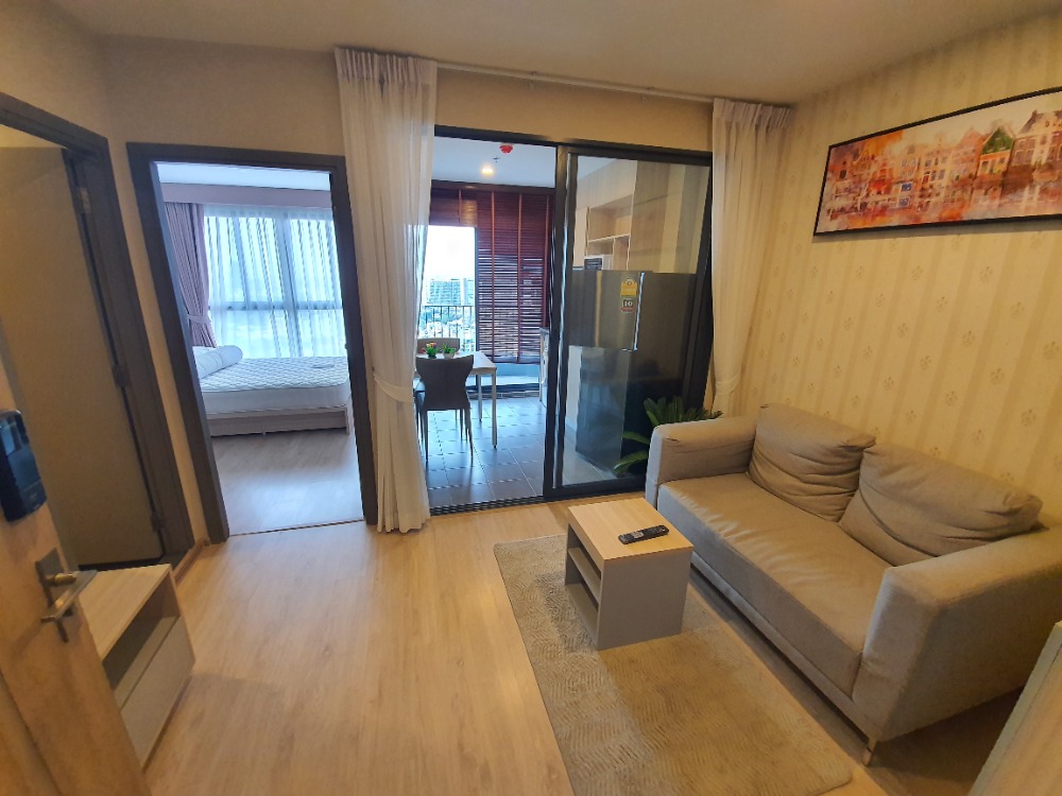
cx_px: 531
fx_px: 399
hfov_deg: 106.2
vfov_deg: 89.9
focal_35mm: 13
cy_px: 398
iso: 320
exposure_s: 1/33
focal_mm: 1.8
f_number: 2.2
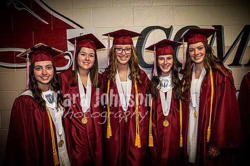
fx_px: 177
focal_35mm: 26
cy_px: 83
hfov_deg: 70.5
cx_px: 125
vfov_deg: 50.4
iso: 400
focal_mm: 17
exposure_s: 1/25
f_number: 4.5
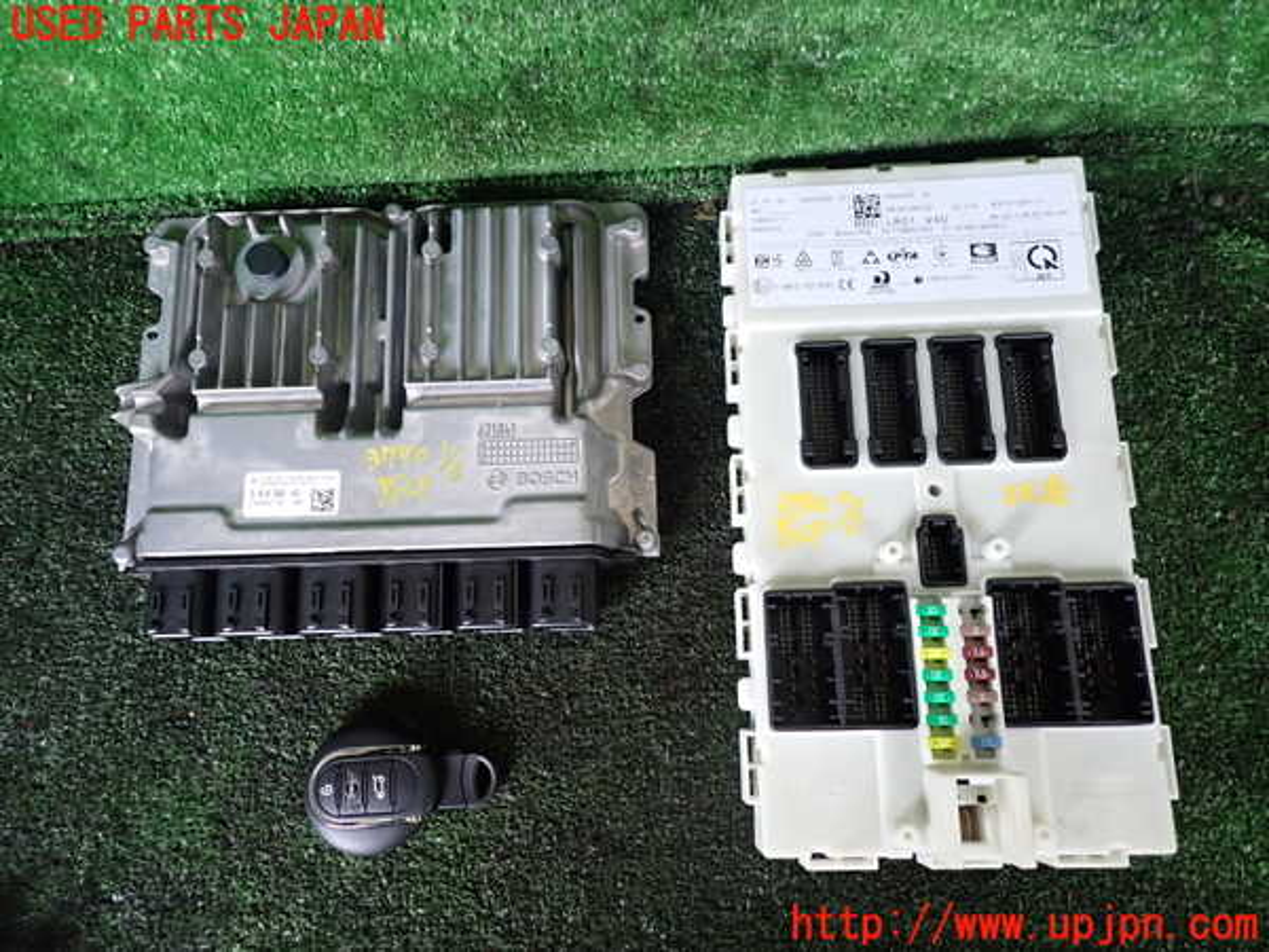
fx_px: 916
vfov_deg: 54.9
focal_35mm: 25
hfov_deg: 69.4
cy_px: 476
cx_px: 634
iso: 400
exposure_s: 1/30
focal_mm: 4.5
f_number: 2
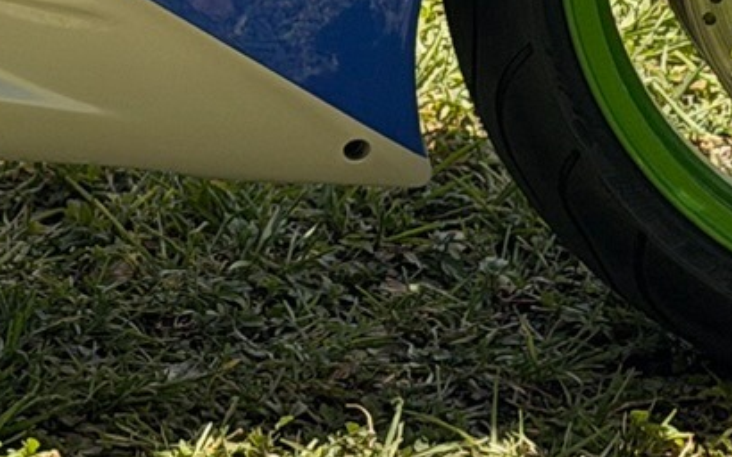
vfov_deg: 5.0
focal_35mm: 254
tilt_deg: -10.3
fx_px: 5066
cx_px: -284
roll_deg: -0.1
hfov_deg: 8.1
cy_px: -621
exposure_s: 1/3704
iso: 100
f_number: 1.78
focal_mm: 6.76
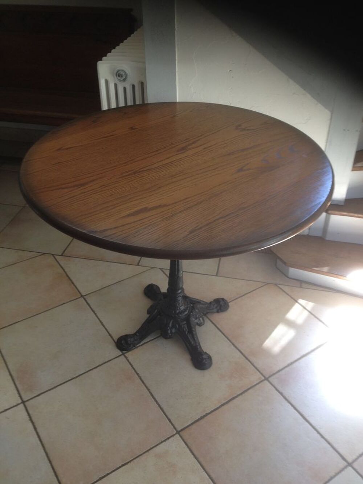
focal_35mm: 35
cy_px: 242
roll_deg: +0.6
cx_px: 182
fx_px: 489
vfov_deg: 52.6
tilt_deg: -41.4
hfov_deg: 40.7
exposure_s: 1/30
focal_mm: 4.28
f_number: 2.4
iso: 50
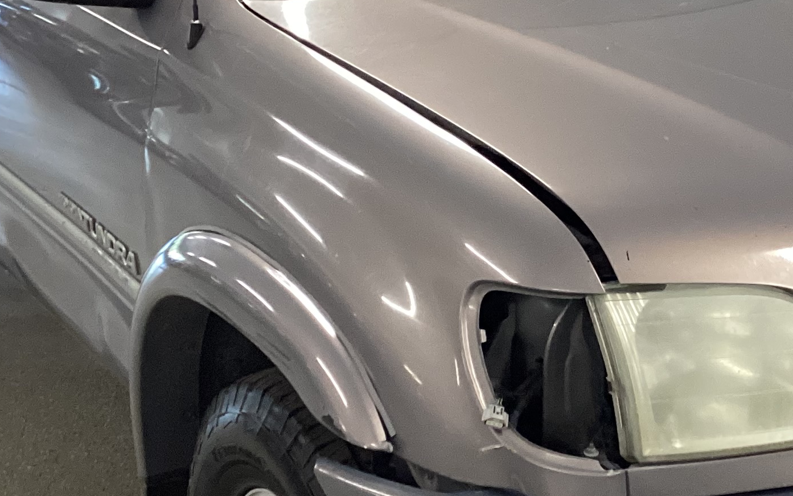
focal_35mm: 77
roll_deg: -0.3
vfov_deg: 16.9
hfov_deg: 26.5
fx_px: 1664
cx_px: 575
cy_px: 245
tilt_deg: -20.7
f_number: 2.4
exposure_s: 1/60
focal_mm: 3.3
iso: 250
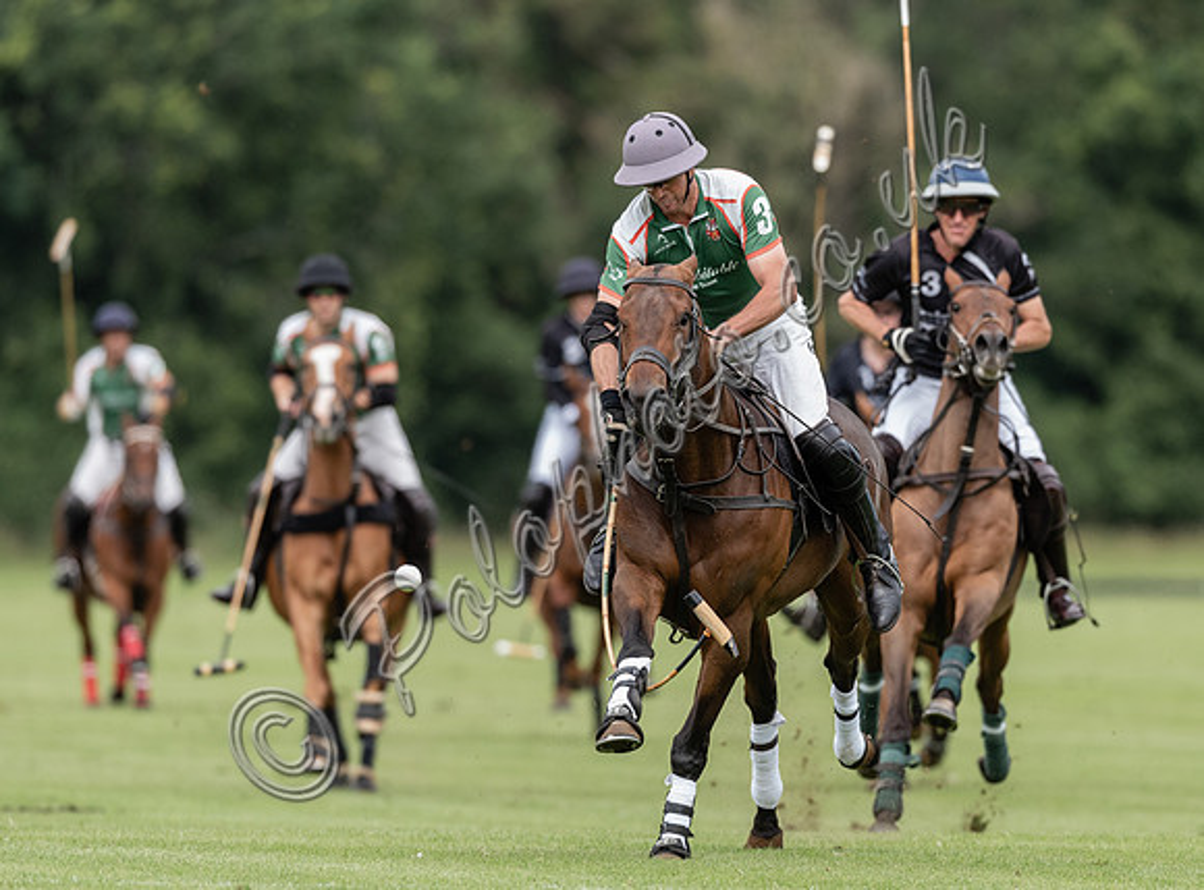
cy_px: 505
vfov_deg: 2.4
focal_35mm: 608
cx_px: 757
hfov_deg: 3.3
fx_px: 21043
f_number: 4.5
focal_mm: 500
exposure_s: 1/2500
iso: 1000
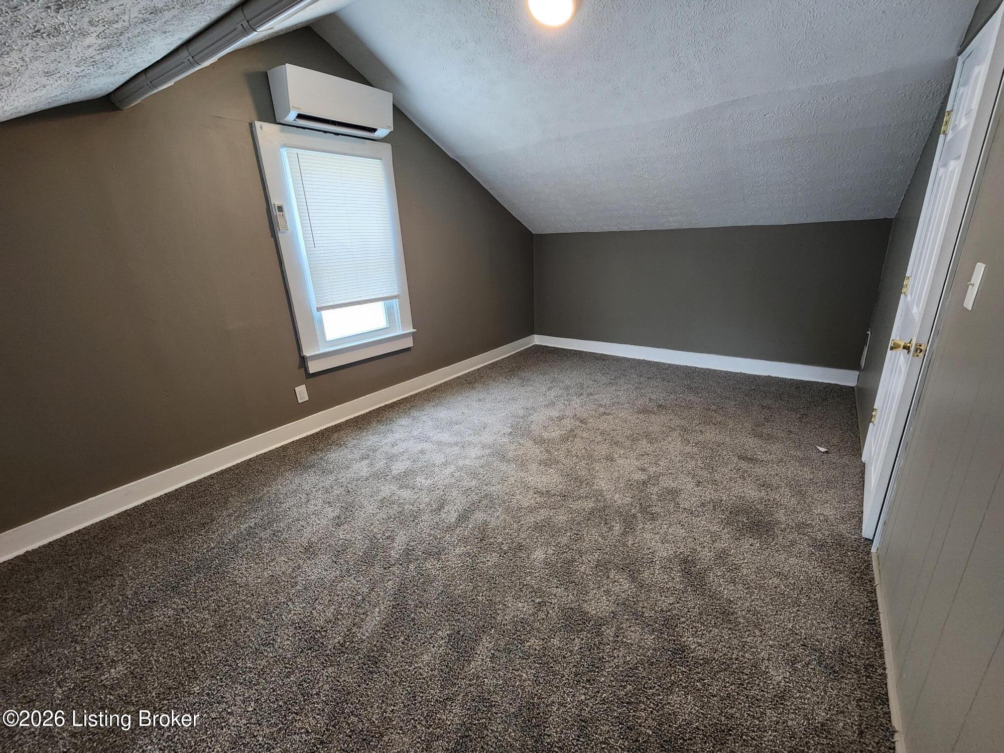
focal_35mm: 13
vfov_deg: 89.9
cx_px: 502
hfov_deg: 106.2
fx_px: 377
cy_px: 376
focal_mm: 2.2
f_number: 2.2
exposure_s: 1/60
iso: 250
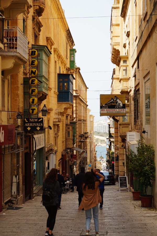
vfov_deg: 34.2
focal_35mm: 58
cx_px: 78
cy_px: 118
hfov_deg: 23.2
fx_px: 383
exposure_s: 1/80
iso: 100
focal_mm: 39
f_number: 13
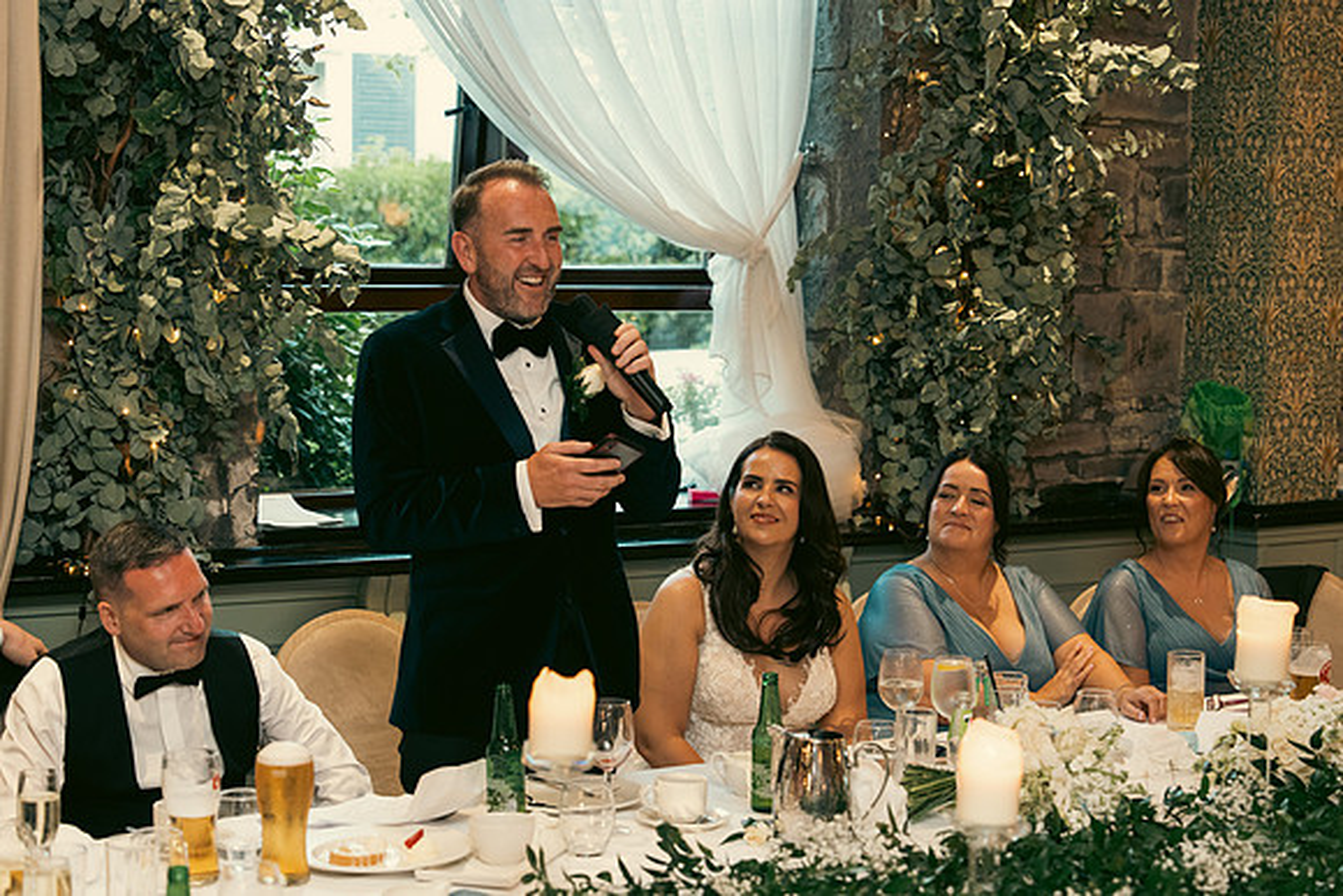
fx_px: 2463
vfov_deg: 20.6
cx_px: 672
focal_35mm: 66
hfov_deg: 30.5
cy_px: 448
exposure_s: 1/160
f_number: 3.5
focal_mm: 66
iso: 2500
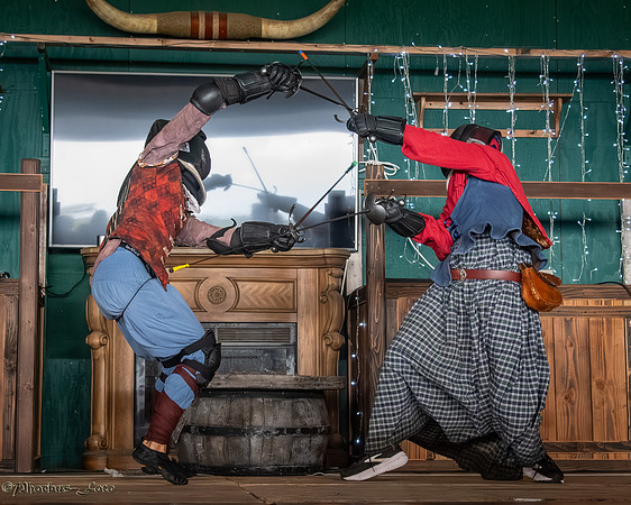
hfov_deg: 23.7
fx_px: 1501
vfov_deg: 19.1
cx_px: 275
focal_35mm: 80
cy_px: 253
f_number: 5.6
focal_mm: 38
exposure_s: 1/320
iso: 8000
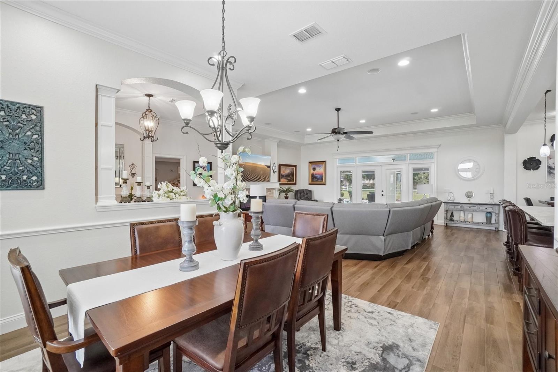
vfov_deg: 77.3
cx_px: 279
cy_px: 186
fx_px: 232
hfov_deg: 100.4
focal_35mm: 15
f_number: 8
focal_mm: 10
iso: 1000
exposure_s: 1/30
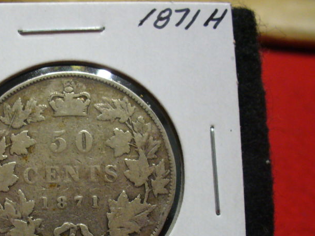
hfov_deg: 31.0
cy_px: 177
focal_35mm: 61
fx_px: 555
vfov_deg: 23.8
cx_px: 72
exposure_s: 1/30
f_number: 2.8
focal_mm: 6.1
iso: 200
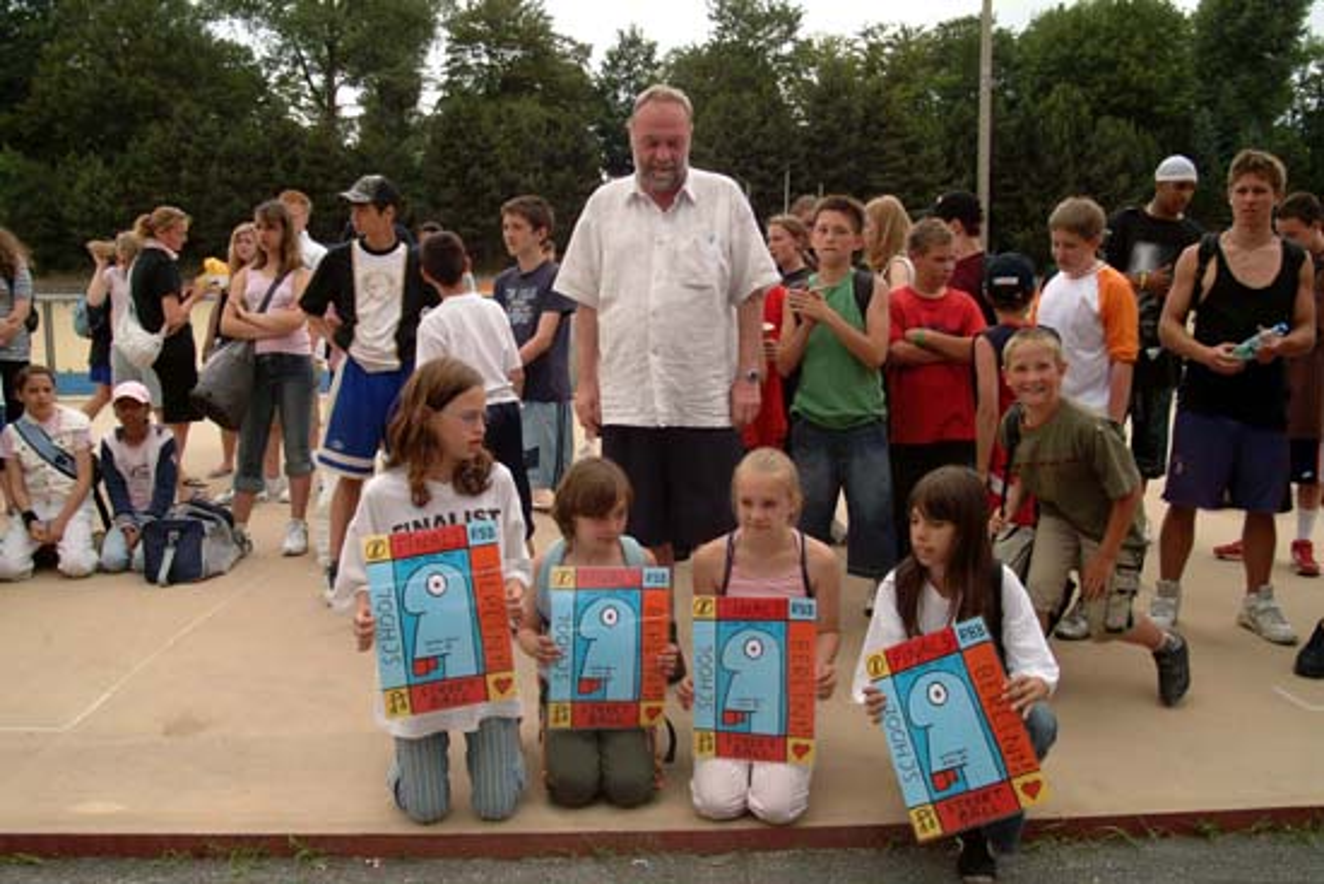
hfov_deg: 64.5
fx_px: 1048
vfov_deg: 45.7
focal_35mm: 28
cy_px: 442
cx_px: 662
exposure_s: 1/250
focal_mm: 19
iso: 200
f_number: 8
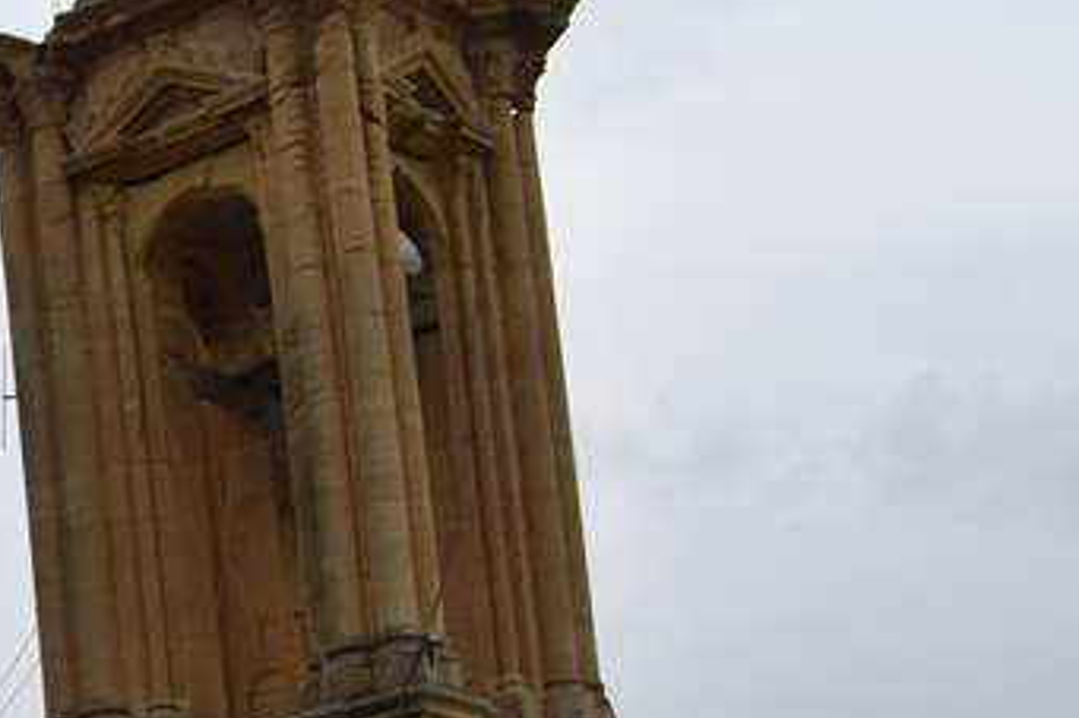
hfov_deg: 17.9
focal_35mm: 95
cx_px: -770
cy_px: 1139
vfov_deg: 13.4
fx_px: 2846
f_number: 8
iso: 180
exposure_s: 1/250
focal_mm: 18
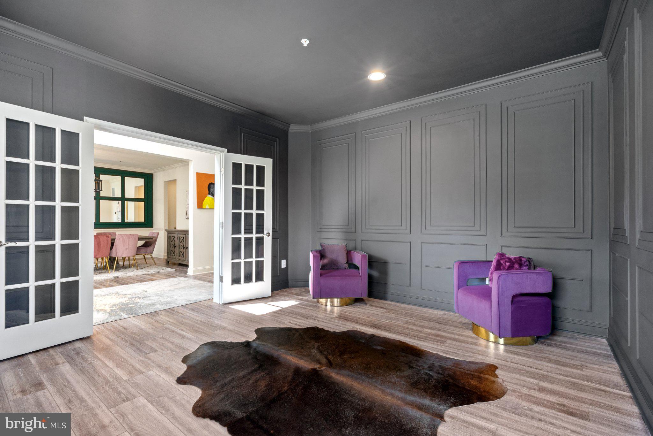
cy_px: 218
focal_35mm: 16
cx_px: 326
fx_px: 290
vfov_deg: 73.7
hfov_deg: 96.7
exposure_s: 1/8
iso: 640
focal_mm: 16
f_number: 8
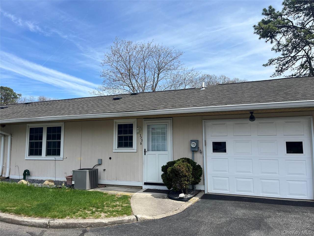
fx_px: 236
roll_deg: -0.2
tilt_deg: +5.0
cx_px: 157
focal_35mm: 26
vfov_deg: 53.1
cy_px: 118
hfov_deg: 67.3
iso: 50
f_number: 1.6
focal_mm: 5.1
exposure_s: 1/3135
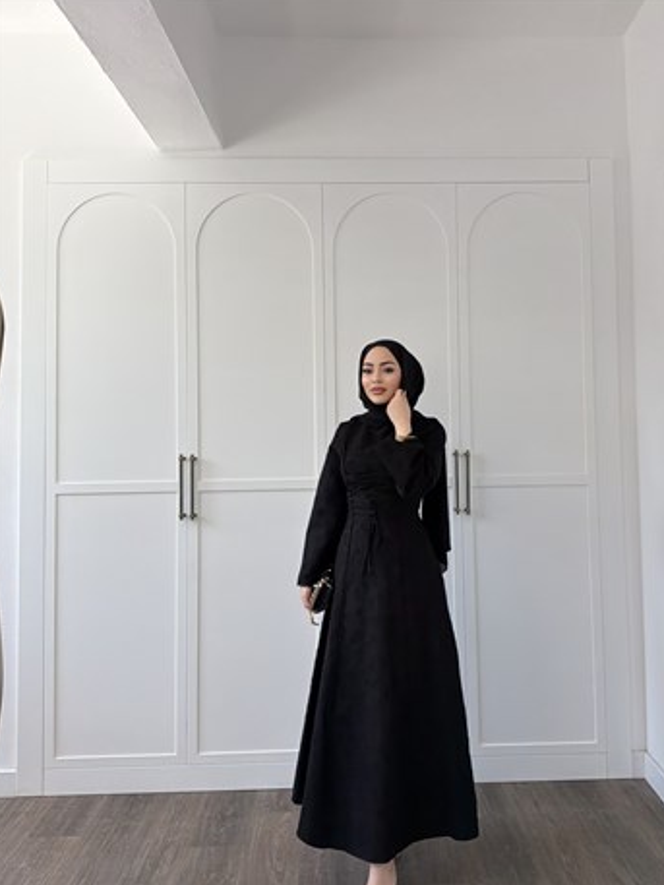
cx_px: 377
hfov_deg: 49.6
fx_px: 716
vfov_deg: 63.1
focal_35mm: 28
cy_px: 506
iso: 320
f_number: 1.78
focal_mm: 6.76
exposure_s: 1/1653
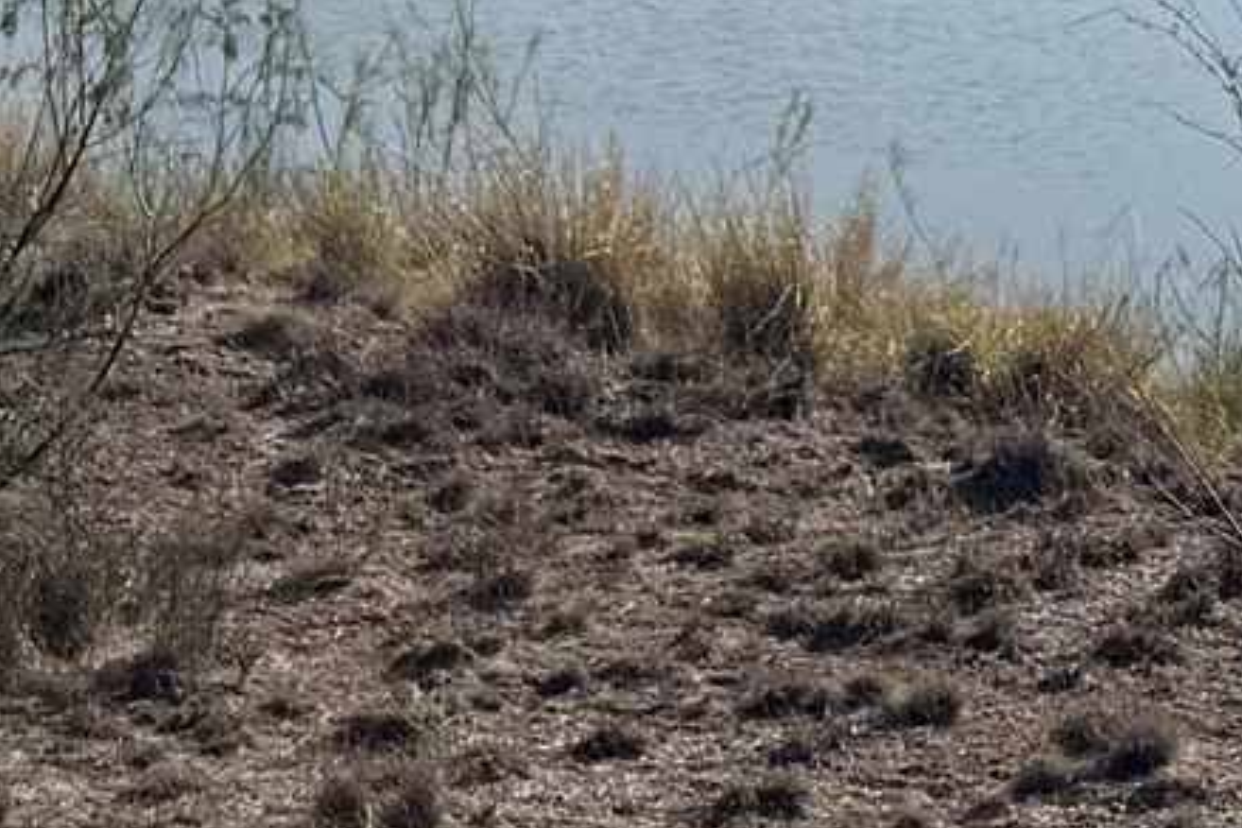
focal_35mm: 175
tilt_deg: -6.7
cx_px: 2674
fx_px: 6037
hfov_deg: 10.5
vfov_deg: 7.8
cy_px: -57
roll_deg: -4.1
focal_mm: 6.76
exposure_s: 1/10417
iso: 80
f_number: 1.78
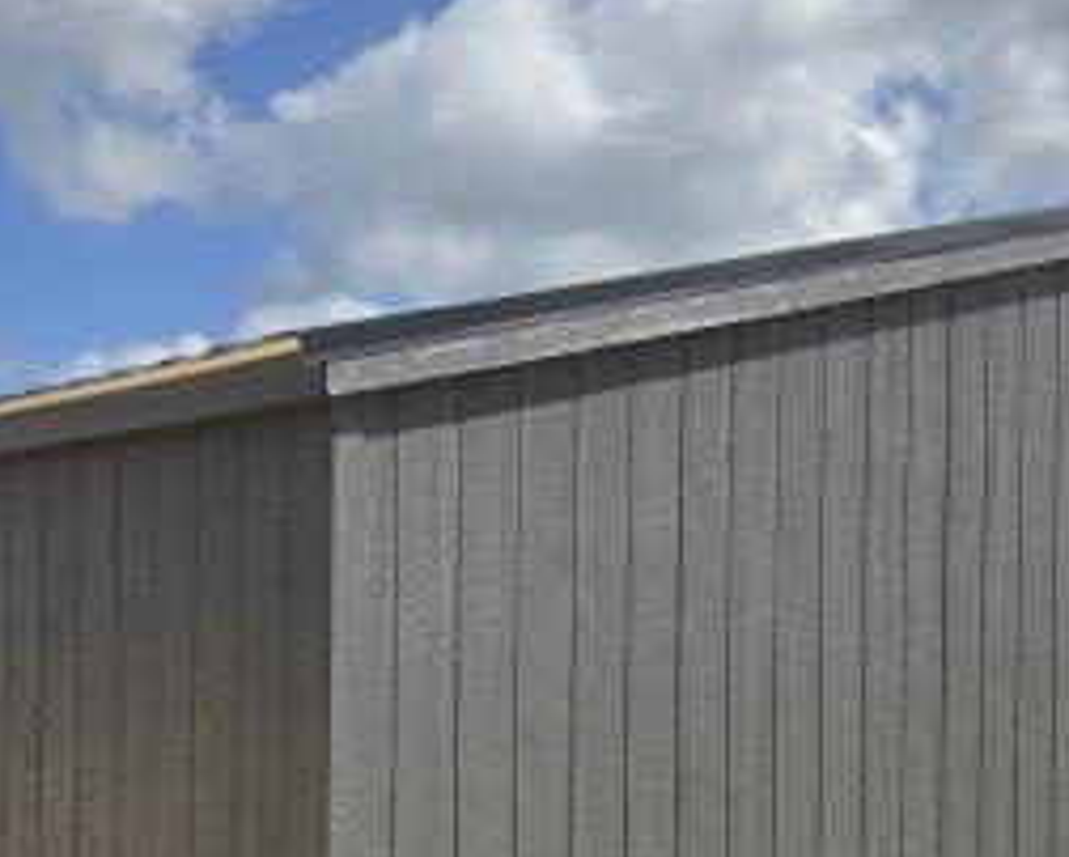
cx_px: 399
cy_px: 666
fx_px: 1805
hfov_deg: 32.8
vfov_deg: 26.3
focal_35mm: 57
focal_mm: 6.5
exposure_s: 1/7939
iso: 50
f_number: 1.4
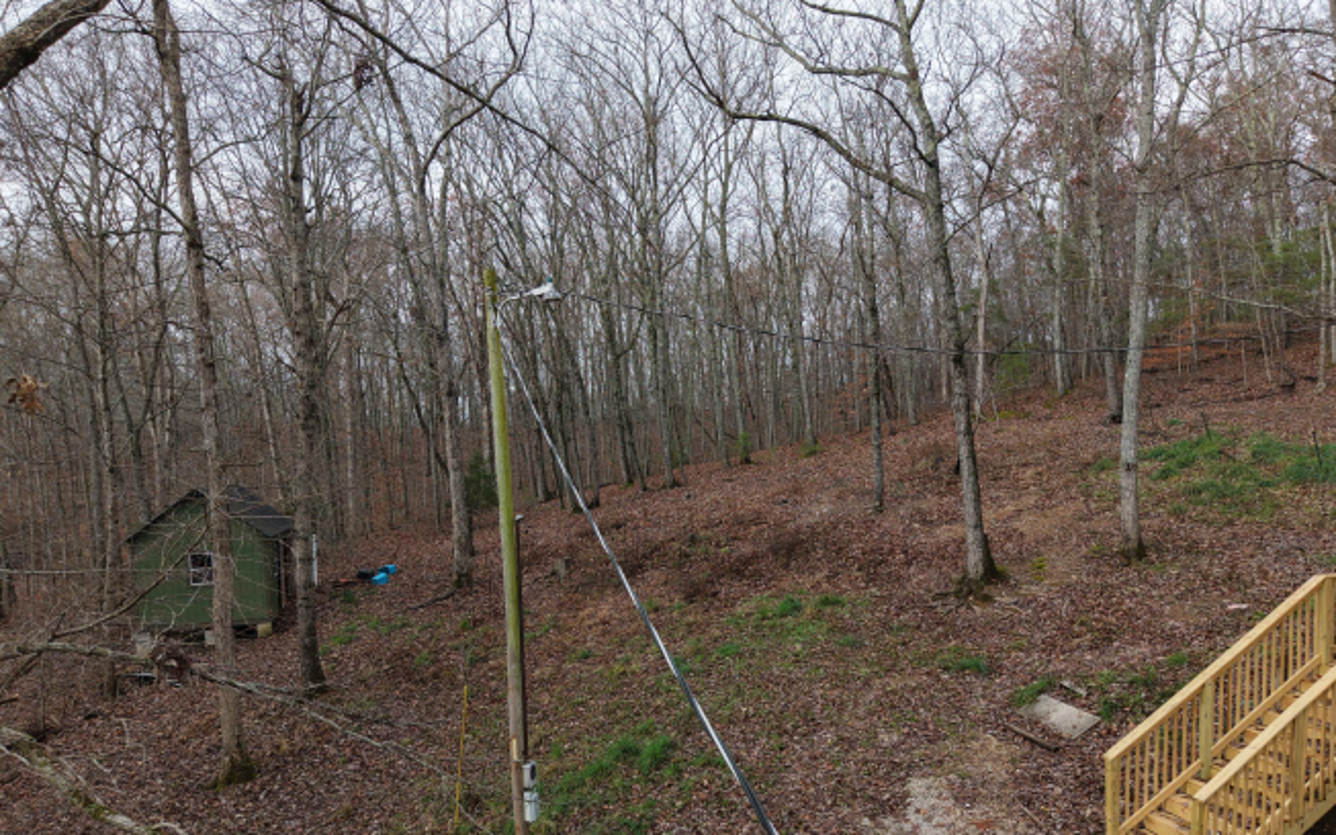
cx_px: 668
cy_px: 499
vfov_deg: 47.3
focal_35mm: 26
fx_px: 947
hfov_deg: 70.4
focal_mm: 8.67
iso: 100
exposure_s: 1/125
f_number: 1.8
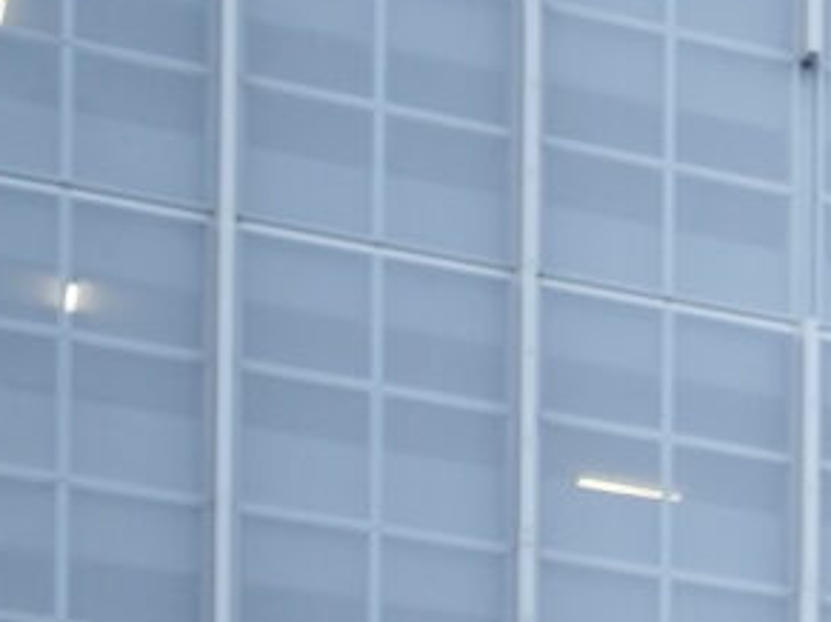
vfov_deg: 7.1
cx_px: 3253
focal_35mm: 186
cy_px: 1867
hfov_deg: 7.6
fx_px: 4463
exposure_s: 1/160
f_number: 2.8
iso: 640
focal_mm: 22
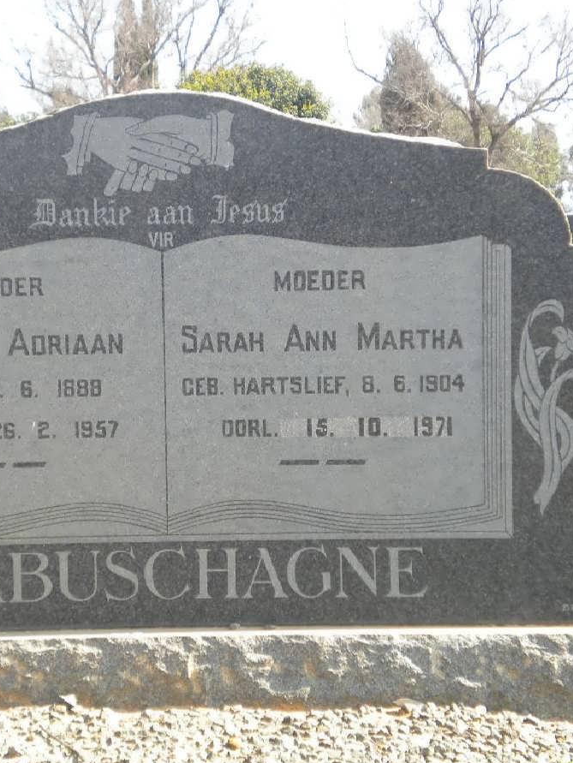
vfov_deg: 27.8
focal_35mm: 70
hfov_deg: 20.9
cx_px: 186
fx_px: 1544
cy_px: 384
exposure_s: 1/178
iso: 80
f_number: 3.9
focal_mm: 9.3
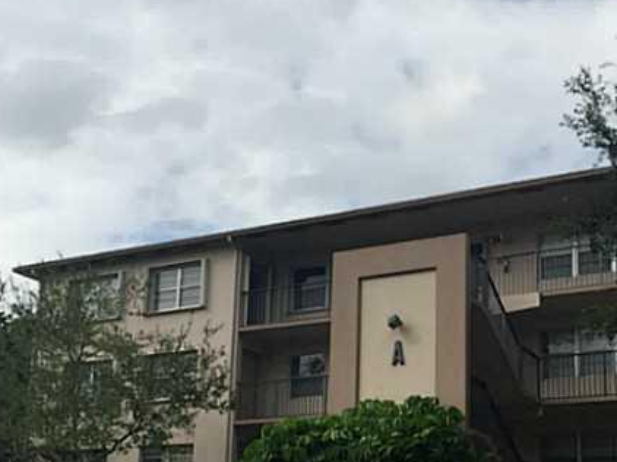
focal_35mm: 55
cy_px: 396
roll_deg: -2.4
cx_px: 360
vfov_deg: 25.9
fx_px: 980
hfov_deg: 34.9
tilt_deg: +13.4
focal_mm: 4.15
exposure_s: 1/3597
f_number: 2.2
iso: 32
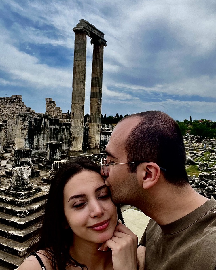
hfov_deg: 45.8
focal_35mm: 32
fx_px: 256
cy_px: 135
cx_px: 110
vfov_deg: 55.7
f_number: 2.2
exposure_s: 1/557
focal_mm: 2.71
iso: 32
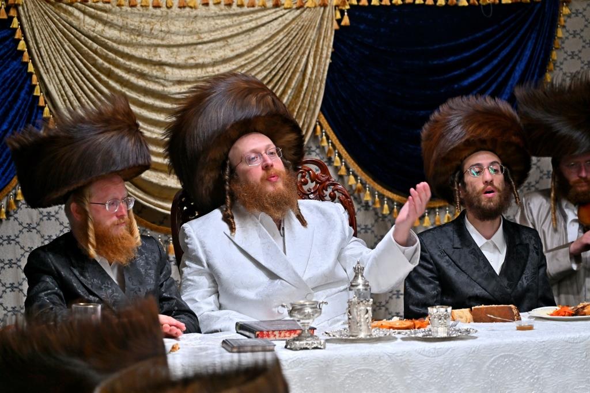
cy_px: 196
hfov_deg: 17.1
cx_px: 295
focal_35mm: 120
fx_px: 1967
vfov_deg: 11.4
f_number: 4
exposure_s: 1/250
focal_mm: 120
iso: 640
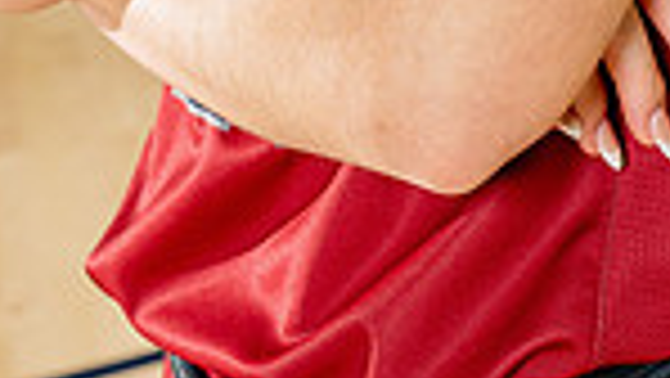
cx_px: 301
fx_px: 2933
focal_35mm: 165
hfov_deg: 13.0
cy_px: -616
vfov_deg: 6.9
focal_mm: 52
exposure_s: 1/250
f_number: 8
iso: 640
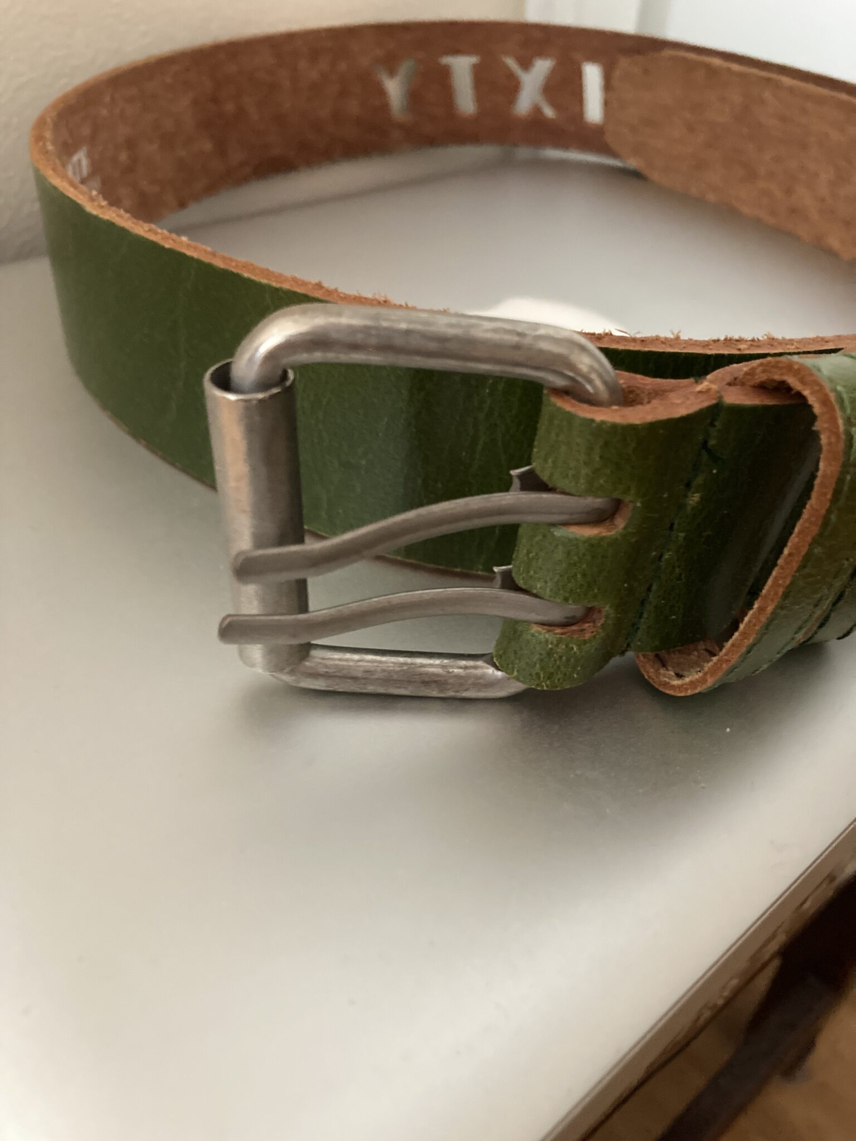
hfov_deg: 49.7
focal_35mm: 28
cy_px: 570
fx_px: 923
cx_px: 428
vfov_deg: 63.4
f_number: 1.8
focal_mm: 3.99
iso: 640
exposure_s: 1/30
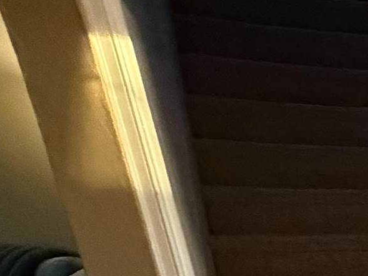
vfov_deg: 18.0
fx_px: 776
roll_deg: -0.7
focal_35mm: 73
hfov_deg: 14.3
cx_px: 925
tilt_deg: -17.9
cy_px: 417
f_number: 2.2
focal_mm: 2.22
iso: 640
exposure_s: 1/60
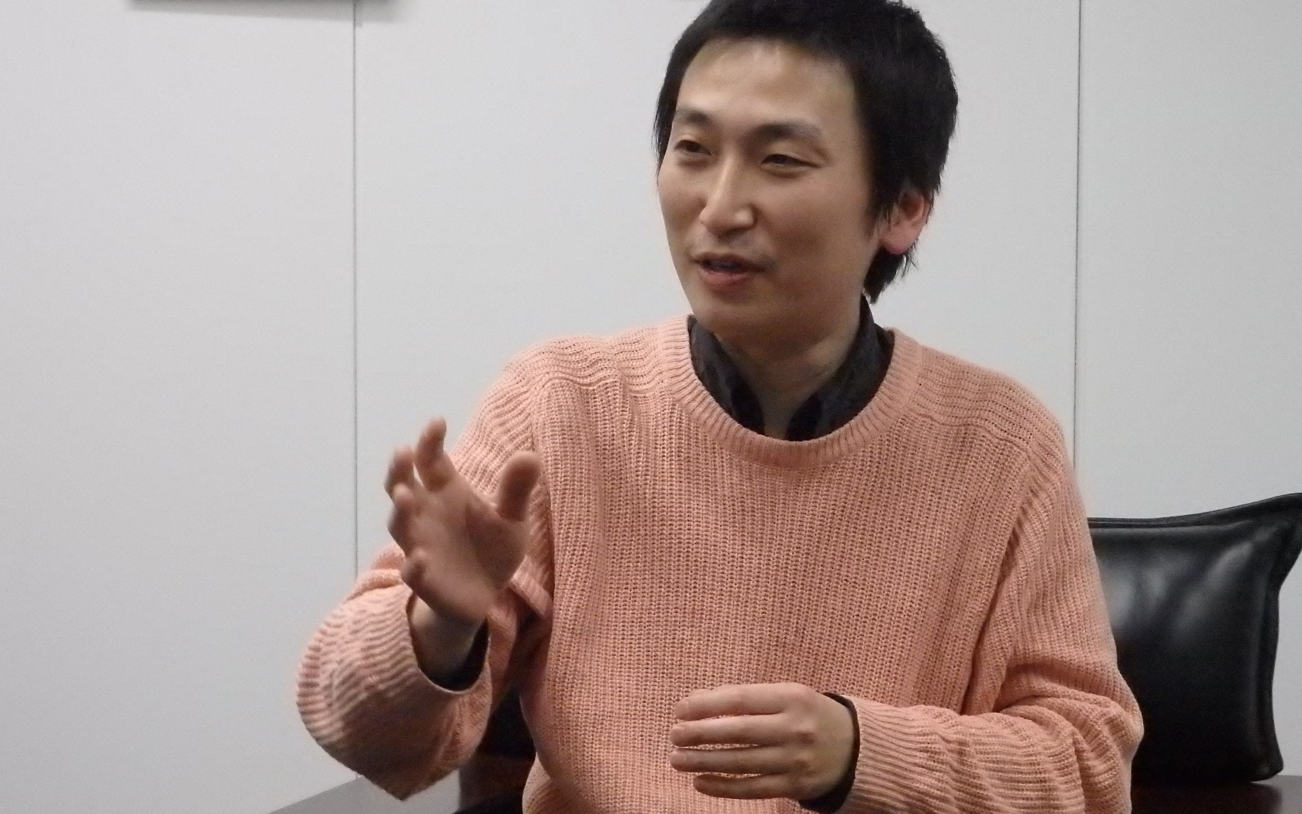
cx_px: 654
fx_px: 2768
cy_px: 464
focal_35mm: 78
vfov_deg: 16.7
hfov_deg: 26.5
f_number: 4.5
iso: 3200
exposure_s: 1/250
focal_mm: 13.1
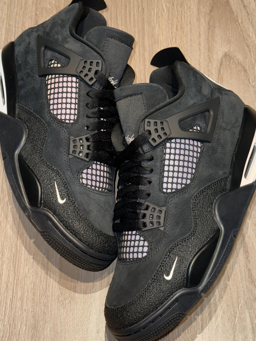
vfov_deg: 28.2
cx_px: 127
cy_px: 185
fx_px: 680
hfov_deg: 21.3
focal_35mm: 69
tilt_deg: -61.8
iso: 64
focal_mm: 6.76
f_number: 1.78
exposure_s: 1/23
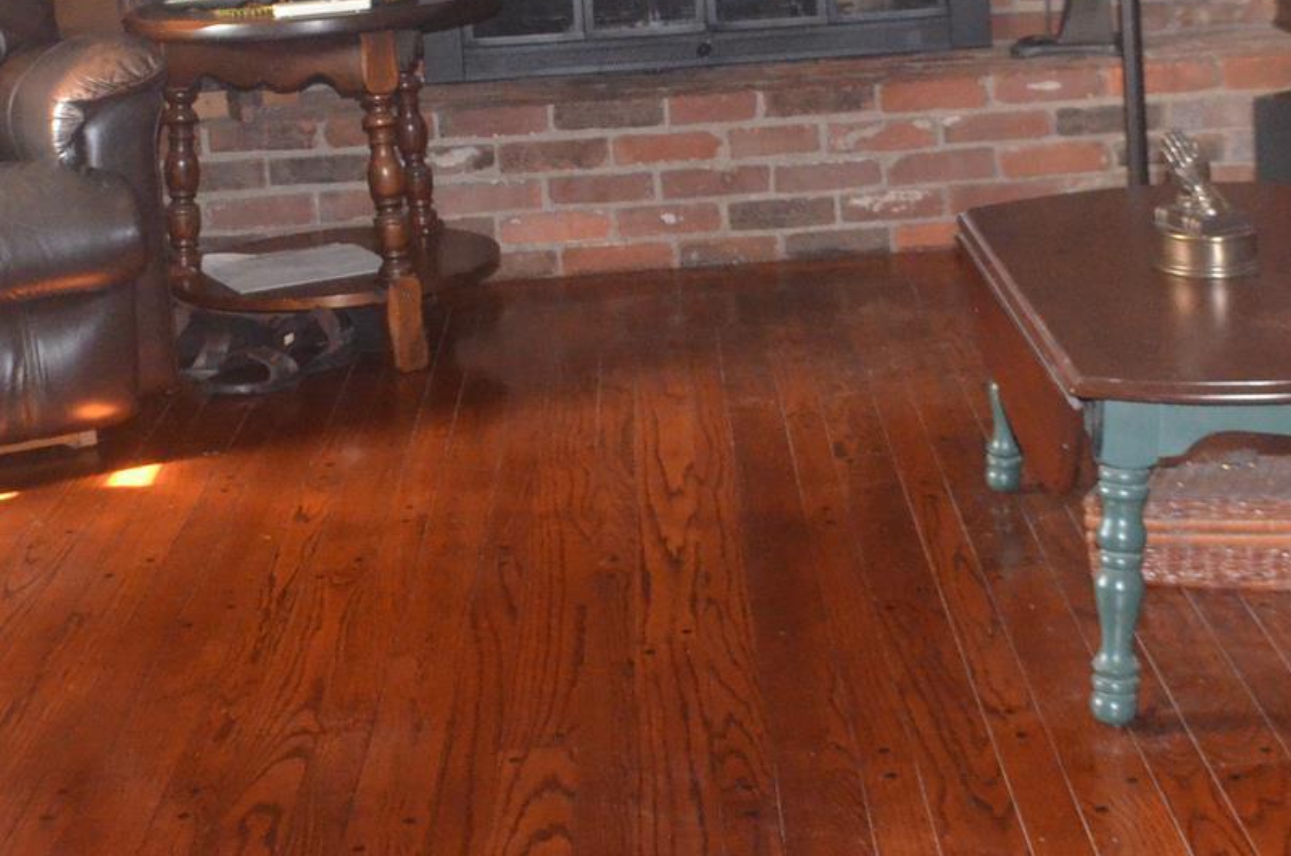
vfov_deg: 14.4
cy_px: -114
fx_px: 3293
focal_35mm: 92
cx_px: 658
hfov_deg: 22.2
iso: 3200
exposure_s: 1/60
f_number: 4
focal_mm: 24
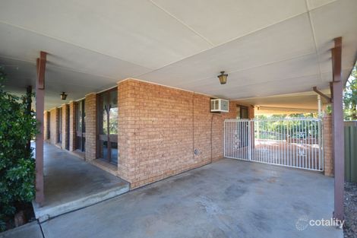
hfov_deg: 100.4
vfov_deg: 77.3
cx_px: 178
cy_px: 119
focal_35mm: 15
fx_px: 149
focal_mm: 10
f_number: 4
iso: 100
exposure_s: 1/25
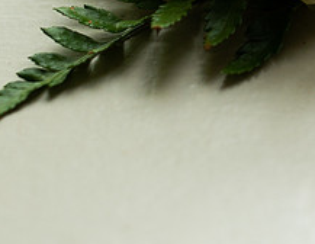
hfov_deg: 11.6
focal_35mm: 167
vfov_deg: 8.9
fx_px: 1538
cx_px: 277
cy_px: -73
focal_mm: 35
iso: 400
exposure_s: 1/100
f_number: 2.8
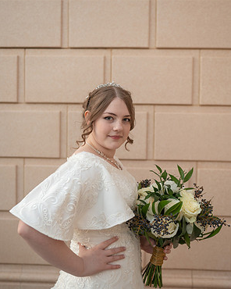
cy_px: 140
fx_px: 350
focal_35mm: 41
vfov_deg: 44.8
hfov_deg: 36.5
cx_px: 115
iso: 1000
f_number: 2.8
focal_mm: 36
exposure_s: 1/400
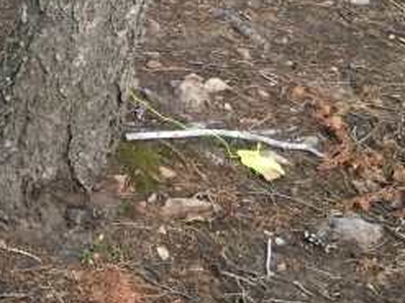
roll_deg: -3.0
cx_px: -195
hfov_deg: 18.6
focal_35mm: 94
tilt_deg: -15.7
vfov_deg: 14.9
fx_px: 1099
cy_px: -103
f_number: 2.2
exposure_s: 1/30
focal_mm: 4.15
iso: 125
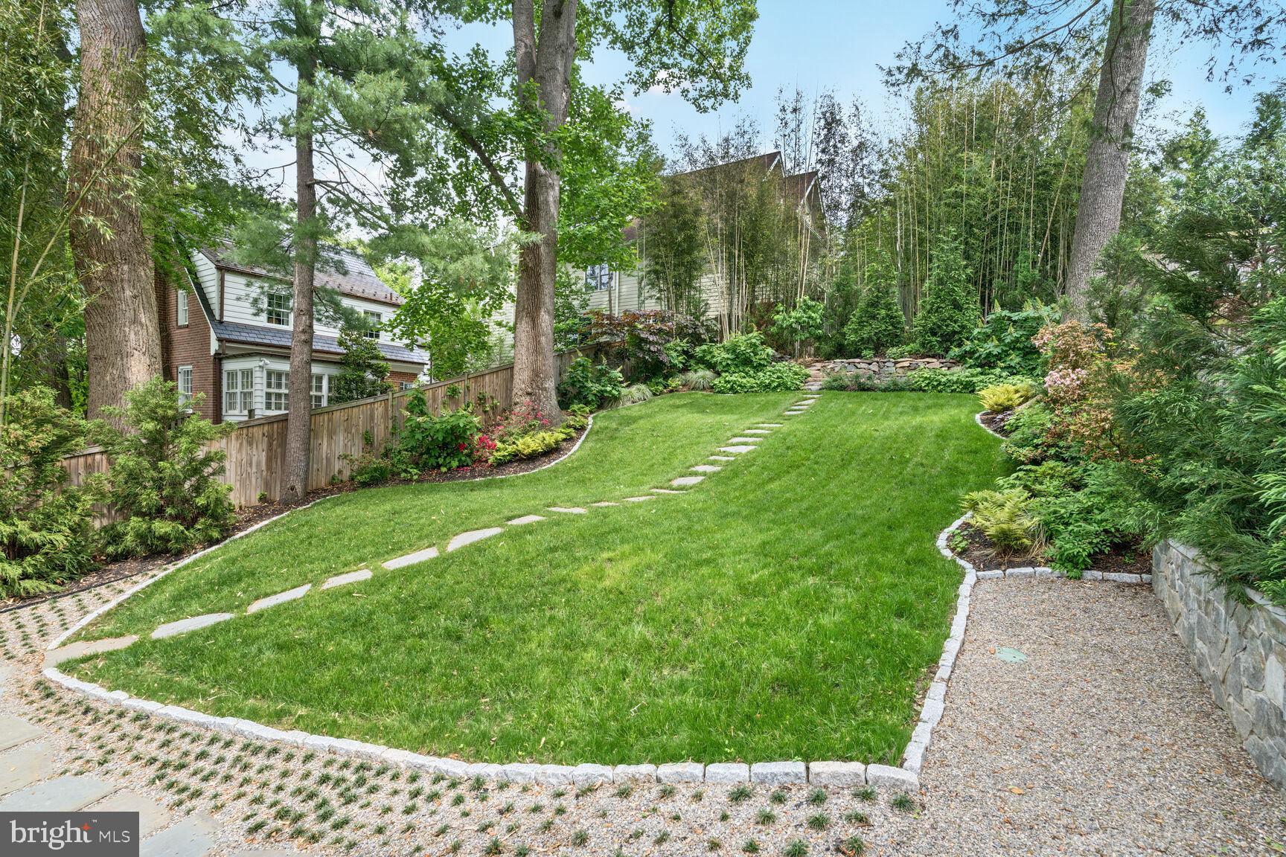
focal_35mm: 17
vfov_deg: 70.4
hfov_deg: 93.3
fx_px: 607
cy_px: 428
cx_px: 643
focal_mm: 17
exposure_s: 1/100
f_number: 8
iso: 200
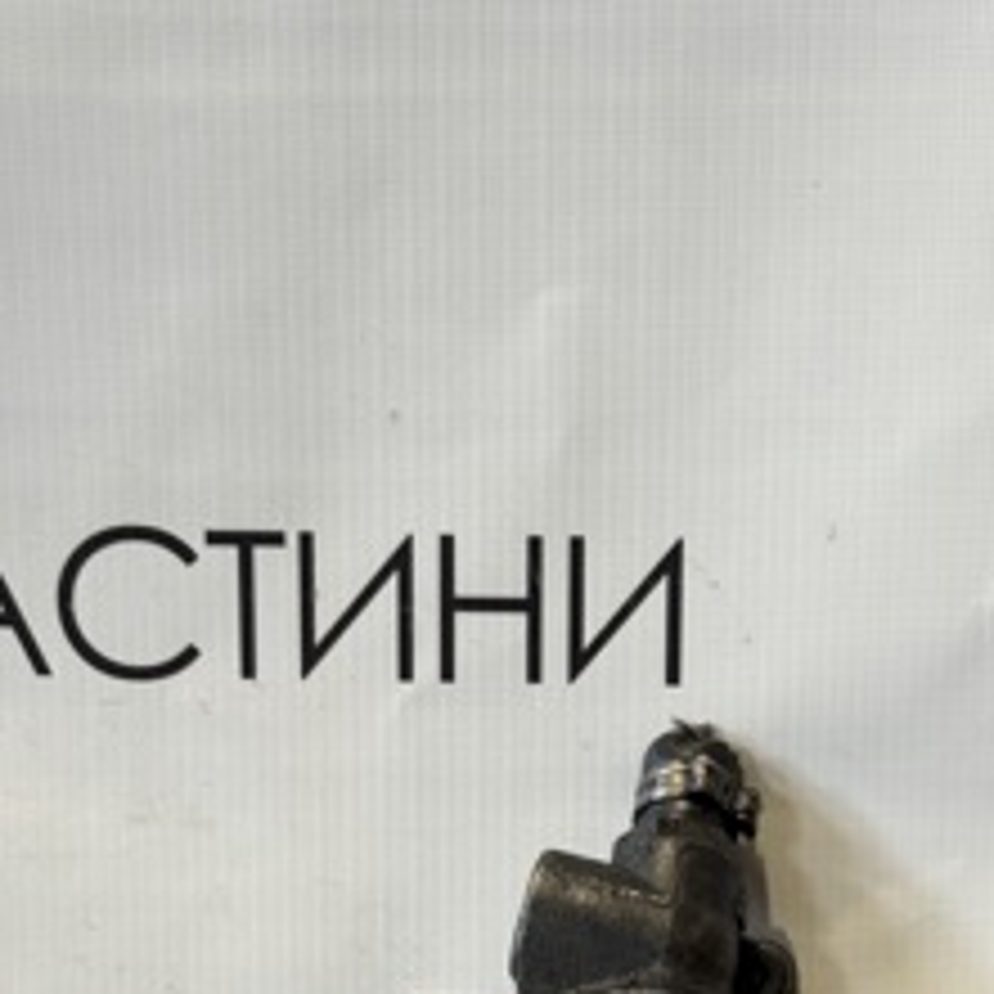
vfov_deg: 18.4
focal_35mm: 92
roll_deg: -0.1
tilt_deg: -12.6
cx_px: 663
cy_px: 967
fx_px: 2989
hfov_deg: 18.8
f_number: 1.78
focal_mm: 6.76
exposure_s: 1/50
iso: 64
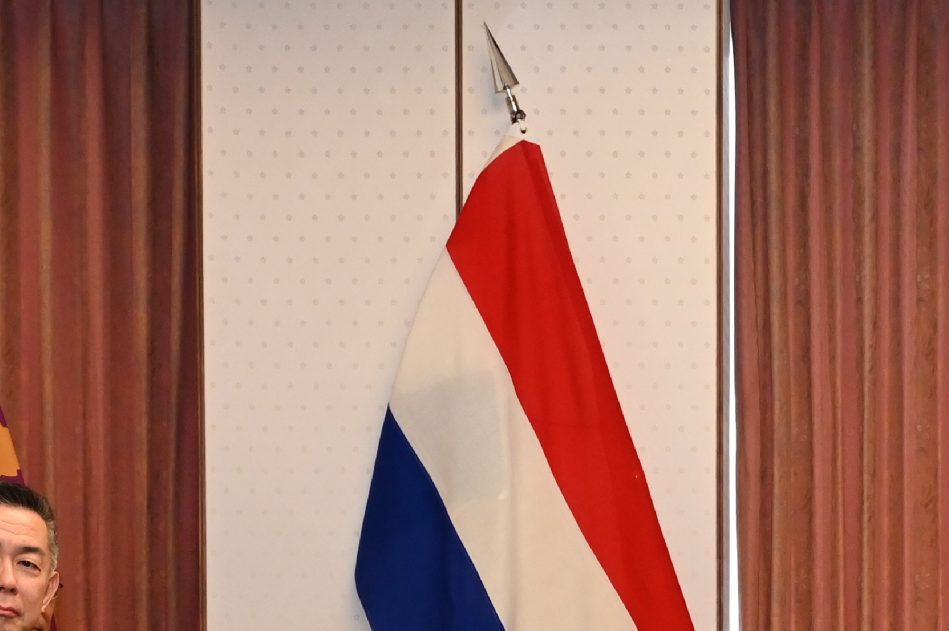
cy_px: 634
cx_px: 872
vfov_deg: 13.3
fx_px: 2661
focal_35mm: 101
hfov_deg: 19.8
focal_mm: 30
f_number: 5.6
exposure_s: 1/200
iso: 2000
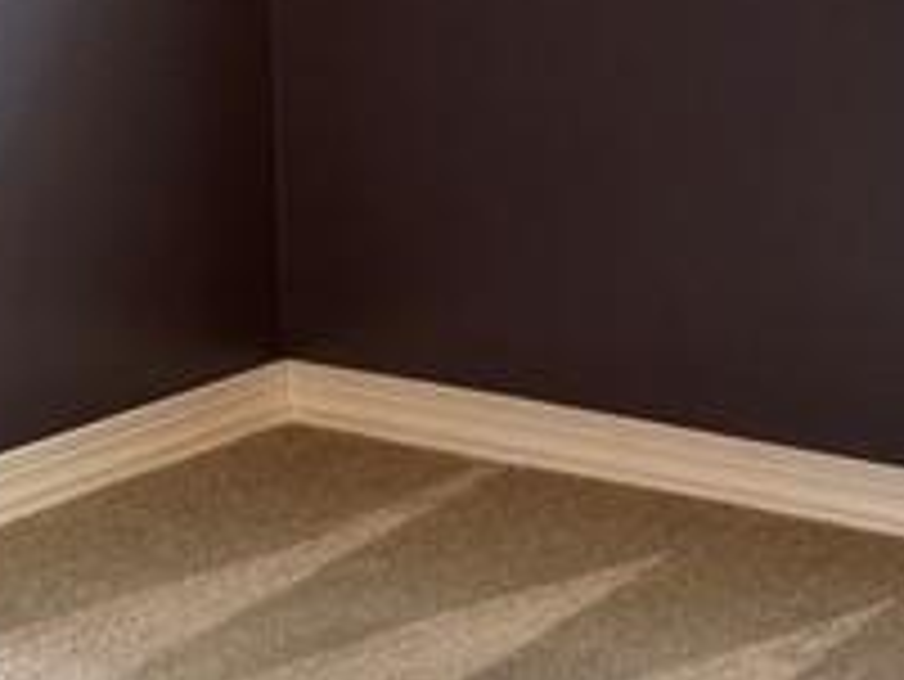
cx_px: 76
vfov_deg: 11.8
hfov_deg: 15.9
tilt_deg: -3.5
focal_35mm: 122
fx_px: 3188
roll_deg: +1.3
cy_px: -248
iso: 160
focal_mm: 6.76
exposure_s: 1/60
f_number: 1.78
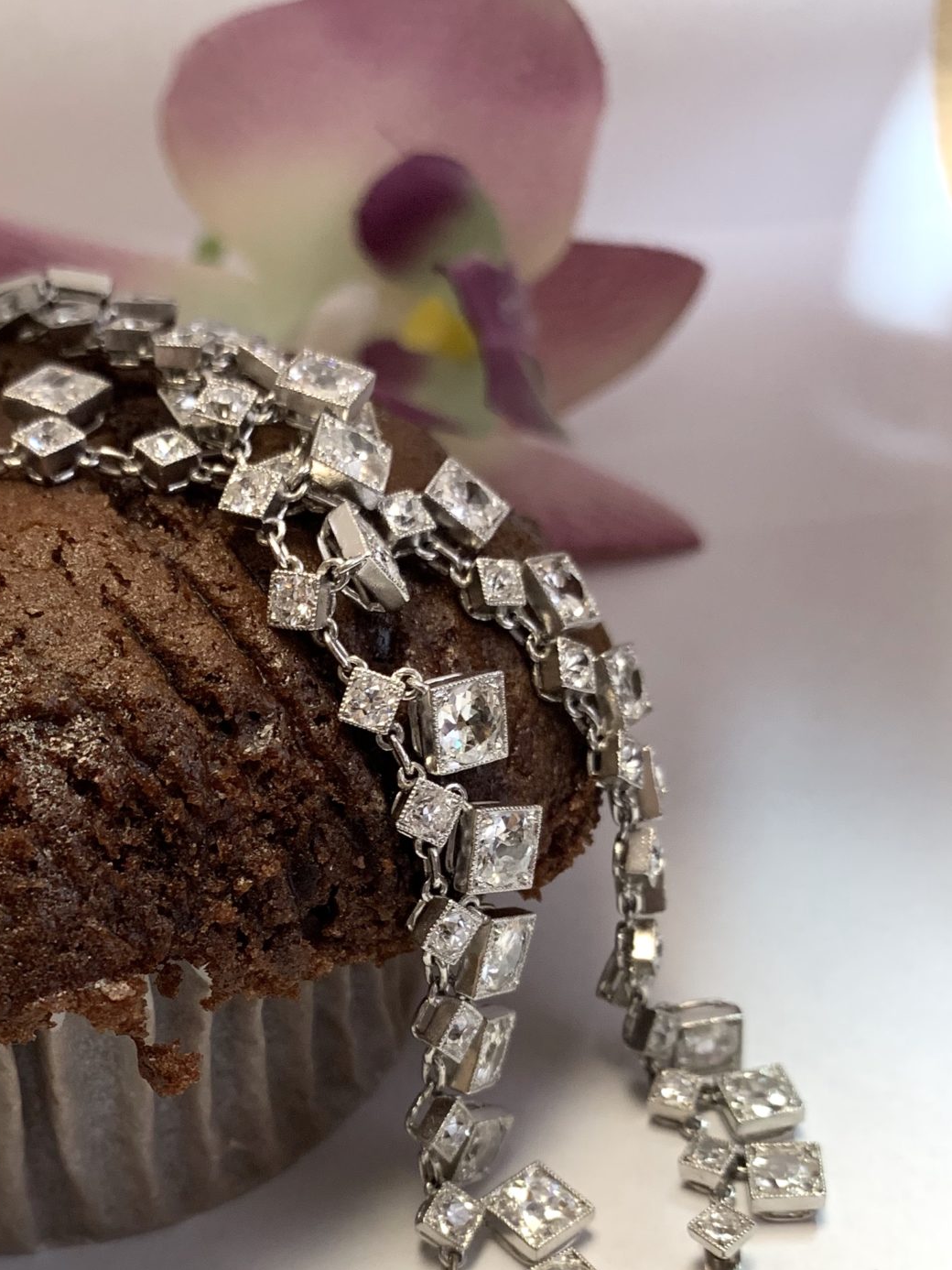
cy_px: 1009
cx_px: 120
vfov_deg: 38.2
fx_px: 1760
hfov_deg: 29.2
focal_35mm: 48
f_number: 1.8
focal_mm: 4.25
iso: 125
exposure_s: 1/60
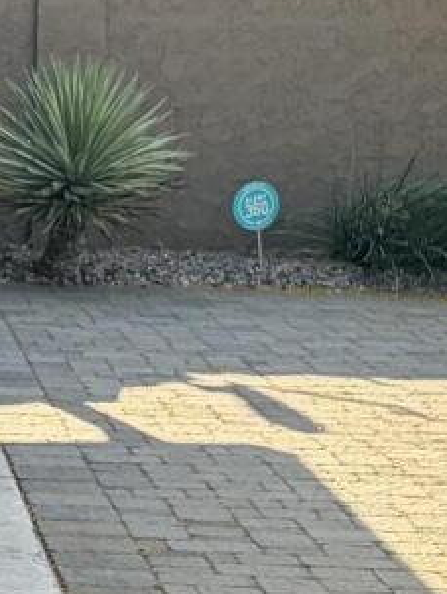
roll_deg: -0.9
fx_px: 2957
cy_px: 285
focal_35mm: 172
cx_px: -289
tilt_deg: -5.1
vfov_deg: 11.5
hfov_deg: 8.4
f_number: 1.6
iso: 64
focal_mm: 5.96
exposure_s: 1/782
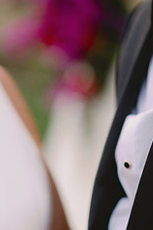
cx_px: 38
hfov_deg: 8.4
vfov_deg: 12.5
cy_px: 207
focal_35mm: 163
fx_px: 1042
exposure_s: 1/320
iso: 400
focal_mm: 85
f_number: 1.8
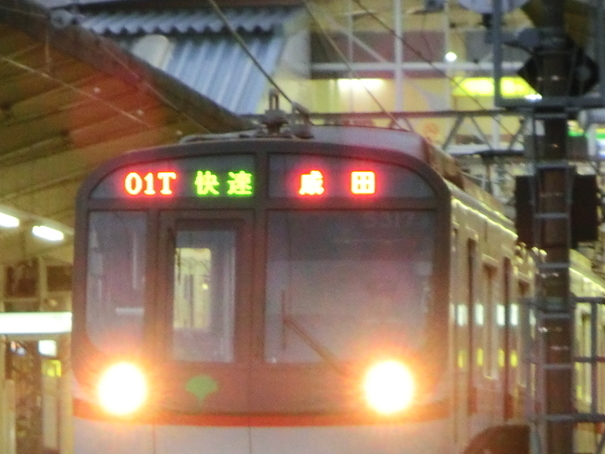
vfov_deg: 3.1
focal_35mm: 476
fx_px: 8321
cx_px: 296
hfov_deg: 4.2
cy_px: 337
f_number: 5.8
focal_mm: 42.43
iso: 800
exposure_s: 1/50
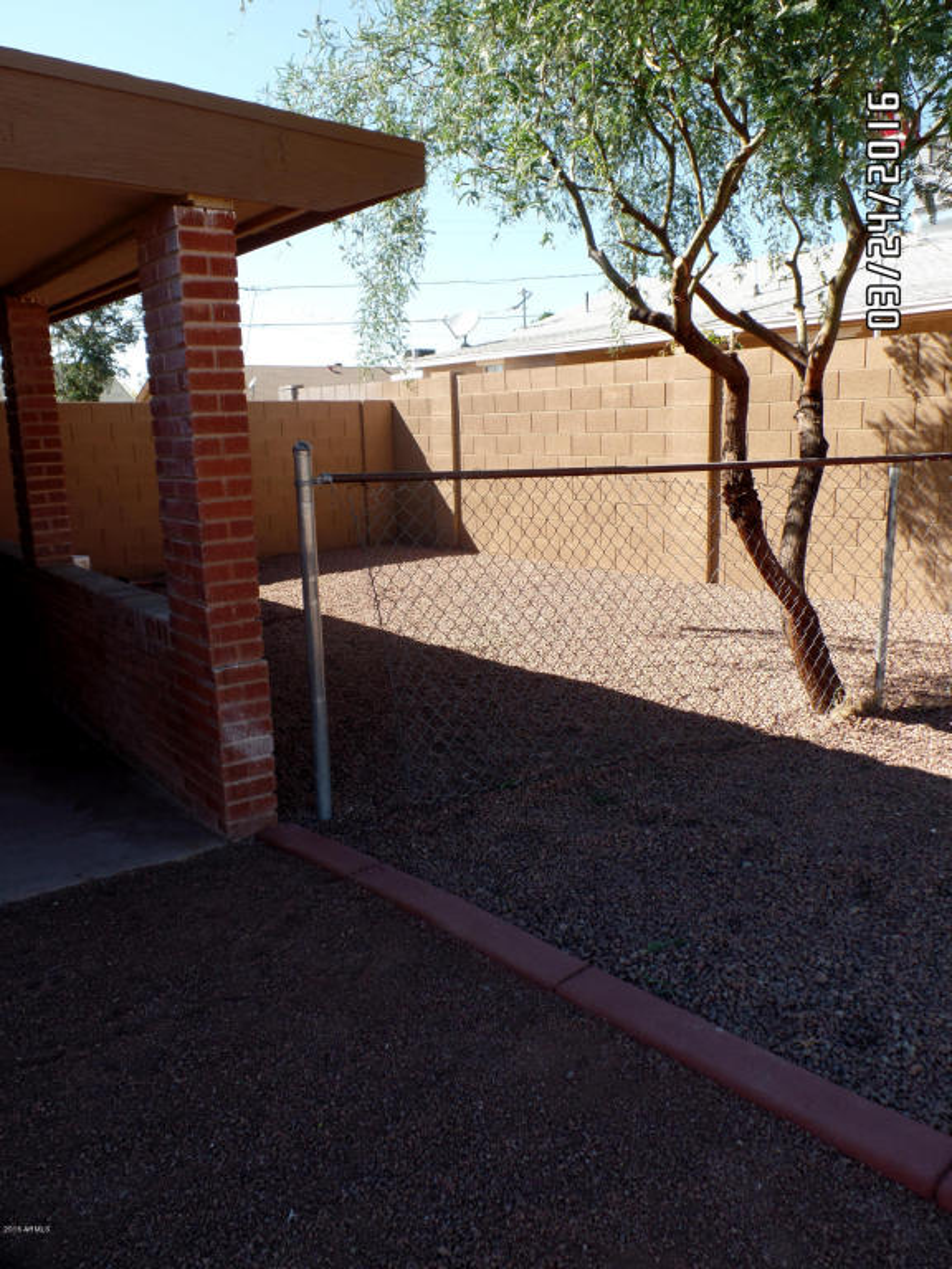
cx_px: 476
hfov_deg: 49.7
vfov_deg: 63.4
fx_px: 1027
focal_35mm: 28
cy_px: 634
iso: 80
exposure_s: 1/350
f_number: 3.3
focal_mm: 5
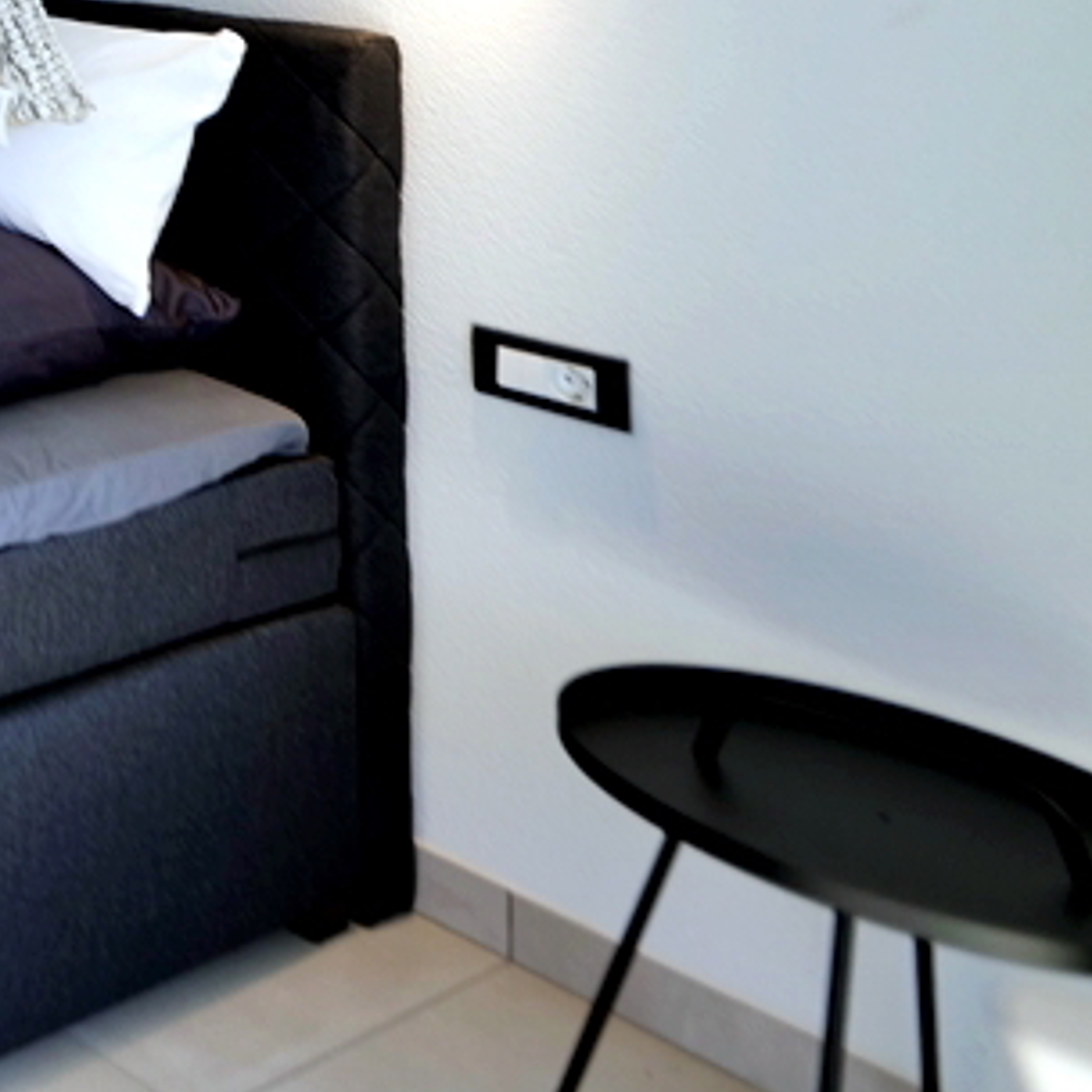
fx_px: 1677
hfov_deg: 19.8
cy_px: -305
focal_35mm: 47
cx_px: -1056
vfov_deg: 29.5
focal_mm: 14
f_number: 2.5
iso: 100
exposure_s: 1/250
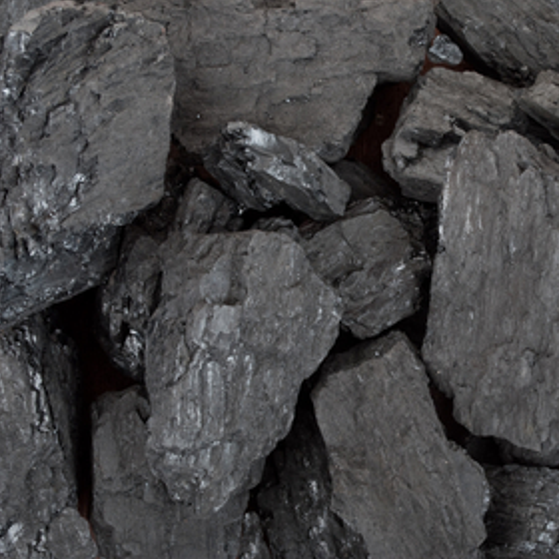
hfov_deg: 21.2
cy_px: 279
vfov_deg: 21.4
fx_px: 1480
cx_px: 406
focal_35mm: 81
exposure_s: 1/200
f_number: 14
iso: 100
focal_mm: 42
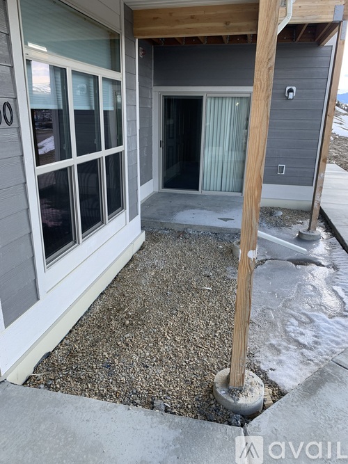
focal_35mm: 26
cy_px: 232
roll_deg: -2.3
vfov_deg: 67.3
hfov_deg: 53.0
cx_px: 174
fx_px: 349
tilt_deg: -13.9
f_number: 1.8
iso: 25
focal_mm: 4.25
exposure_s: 1/289
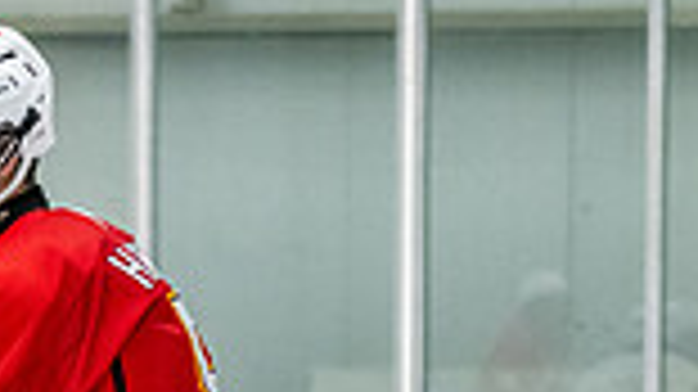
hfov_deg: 5.2
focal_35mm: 412
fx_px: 7621
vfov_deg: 2.9
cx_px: -40
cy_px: 616
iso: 3200
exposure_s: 1/800
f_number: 2.8
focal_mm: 70
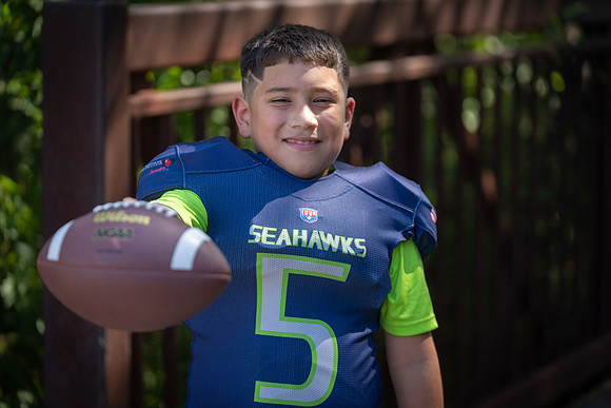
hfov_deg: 19.5
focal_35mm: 105
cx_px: 306
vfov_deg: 13.0
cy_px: 204
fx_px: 1782
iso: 100
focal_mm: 105
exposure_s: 1/320
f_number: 2.8
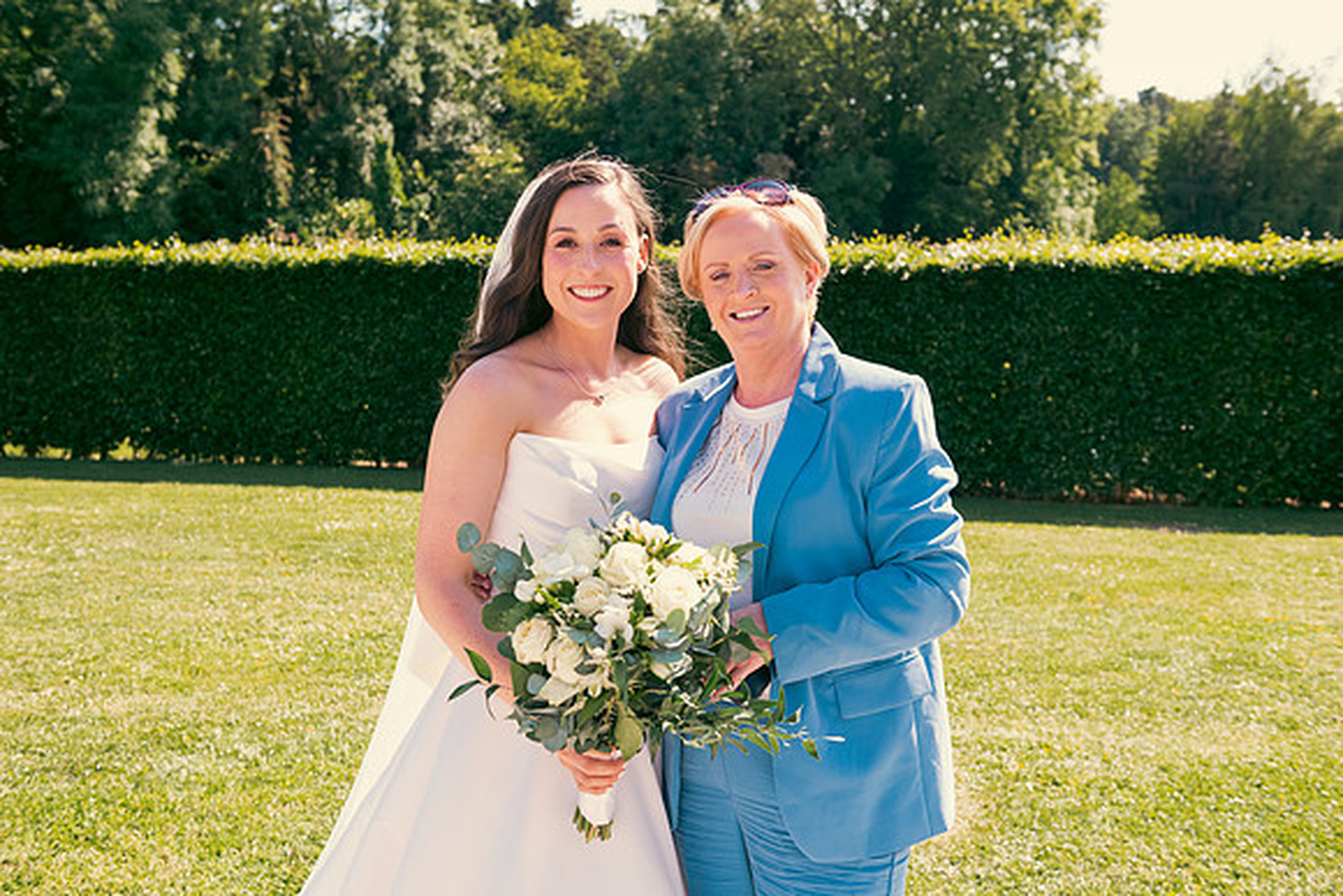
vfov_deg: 35.1
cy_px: 448
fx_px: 1418
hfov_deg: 50.7
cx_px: 672
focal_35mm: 38
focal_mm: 38
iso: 200
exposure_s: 1/400
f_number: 5.6
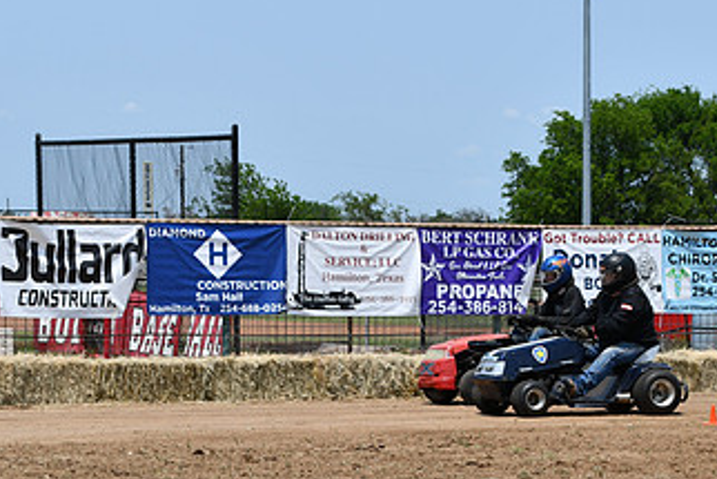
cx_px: 610
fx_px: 3228
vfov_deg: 8.5
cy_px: 326
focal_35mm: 162
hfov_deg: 12.6
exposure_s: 1/400
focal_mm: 60
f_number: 10
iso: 100
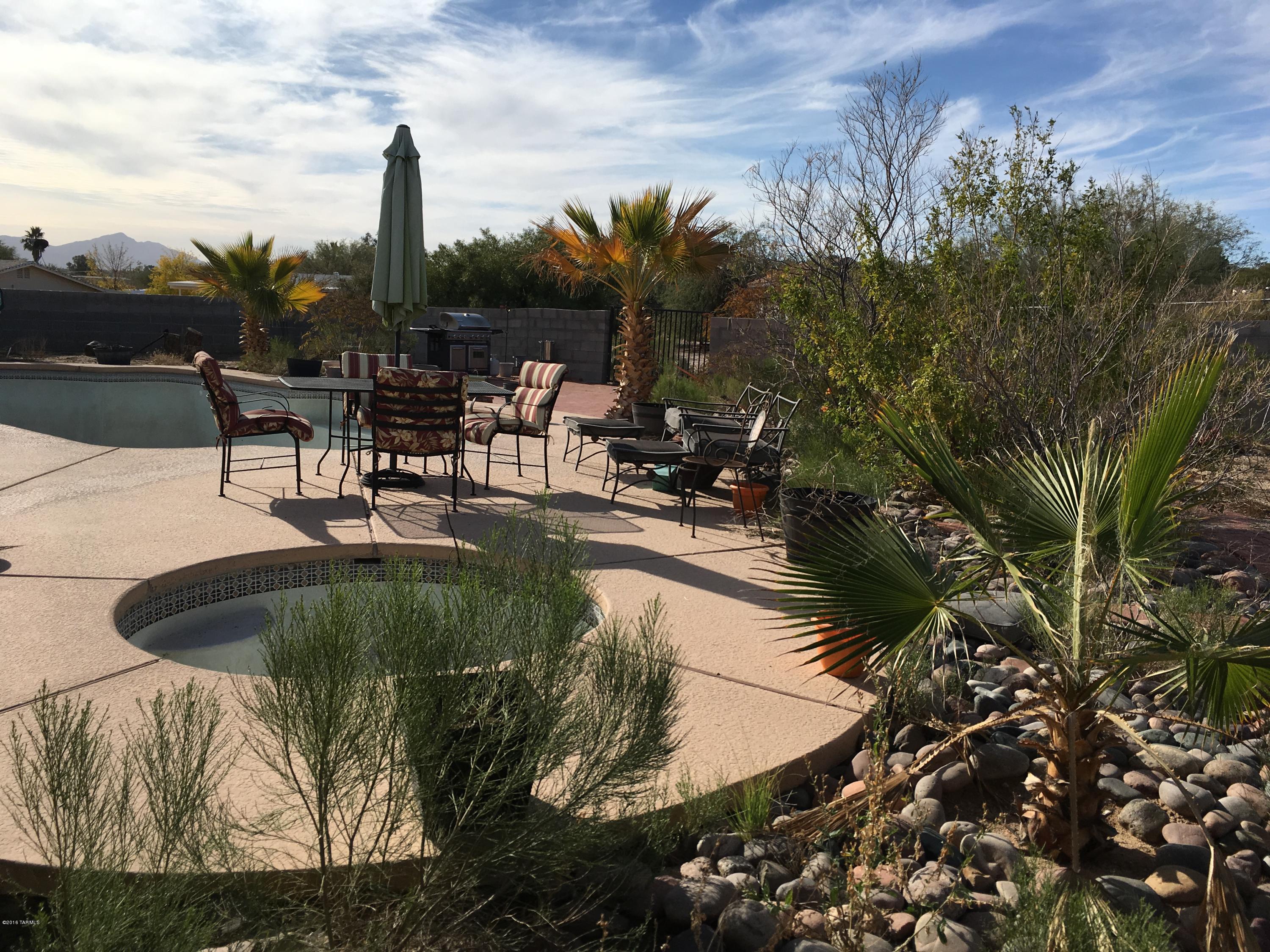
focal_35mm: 29
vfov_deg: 48.2
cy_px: 476
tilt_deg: -9.8
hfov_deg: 61.7
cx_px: 635
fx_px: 1064
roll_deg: -2.3
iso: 25
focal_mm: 4.15
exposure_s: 1/2331
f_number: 2.2
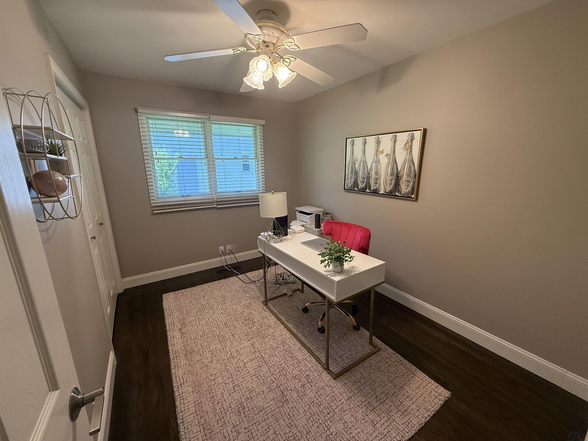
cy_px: 220
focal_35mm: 14
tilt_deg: -13.9
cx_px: 294
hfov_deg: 102.1
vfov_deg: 85.7
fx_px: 238
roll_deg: +1.2
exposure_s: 1/120
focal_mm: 2.22
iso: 320
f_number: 2.2
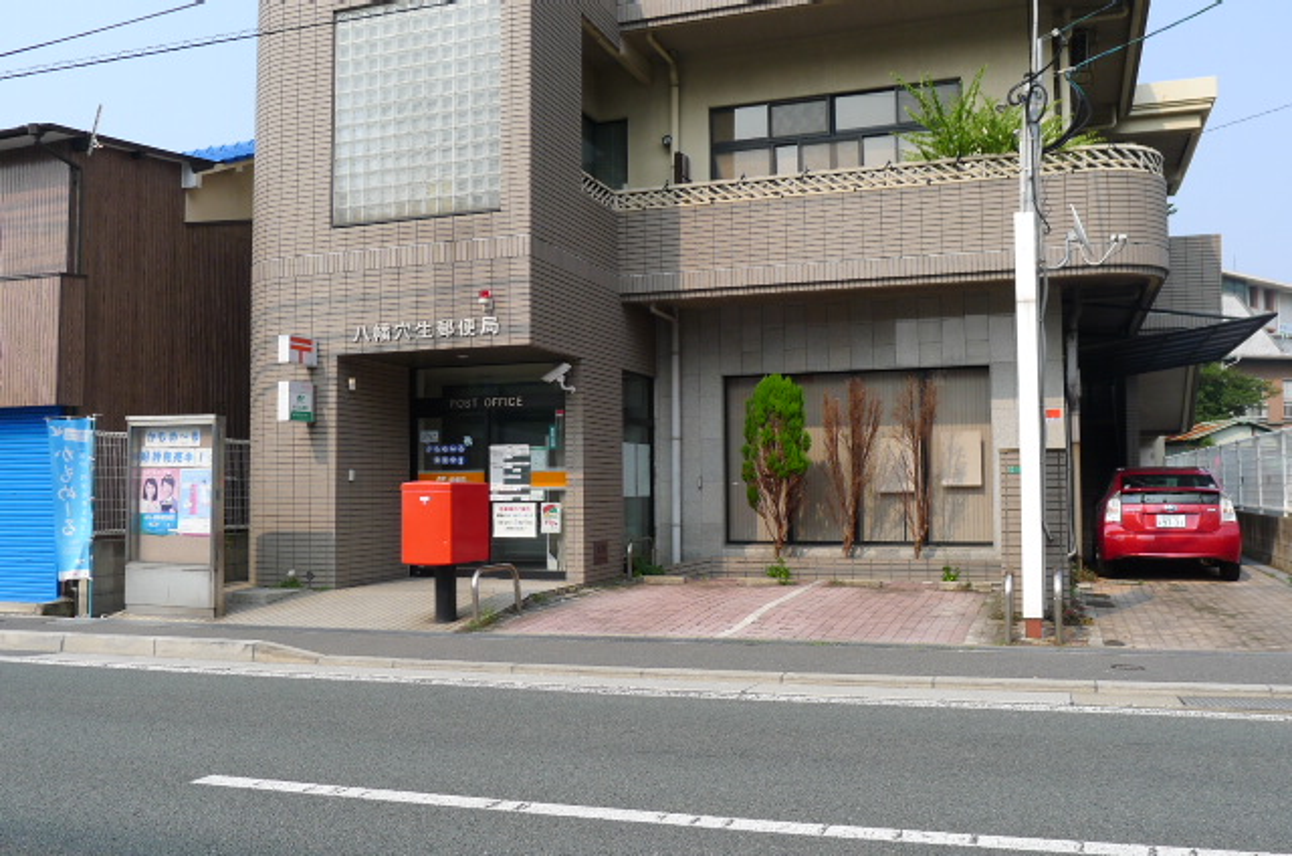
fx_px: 1146
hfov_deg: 58.8
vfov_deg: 41.0
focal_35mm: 32
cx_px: 646
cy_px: 428
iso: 80
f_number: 4
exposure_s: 1/500
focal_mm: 6.8
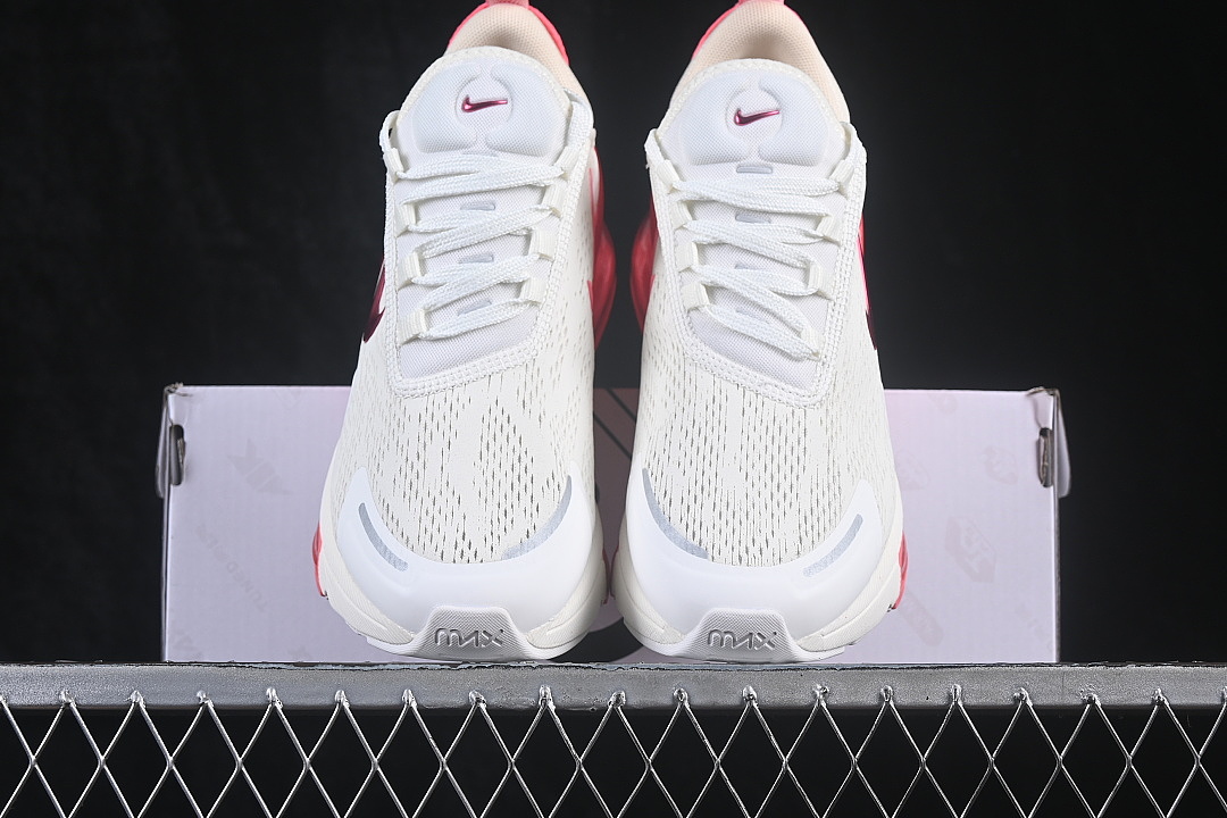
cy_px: 409
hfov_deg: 27.0
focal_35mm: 75
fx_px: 2556
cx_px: 614
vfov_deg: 18.2
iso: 160
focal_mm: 50
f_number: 8
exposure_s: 1/80
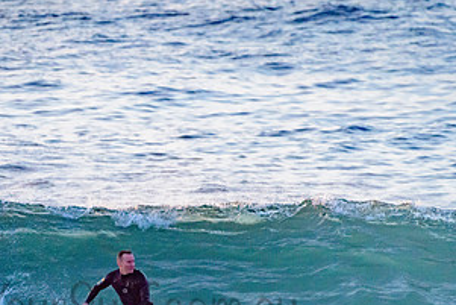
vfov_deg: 1.4
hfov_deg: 2.1
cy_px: 292
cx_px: 136
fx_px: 12229
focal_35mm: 965
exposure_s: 1/2000
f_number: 5.6
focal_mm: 500
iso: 1800
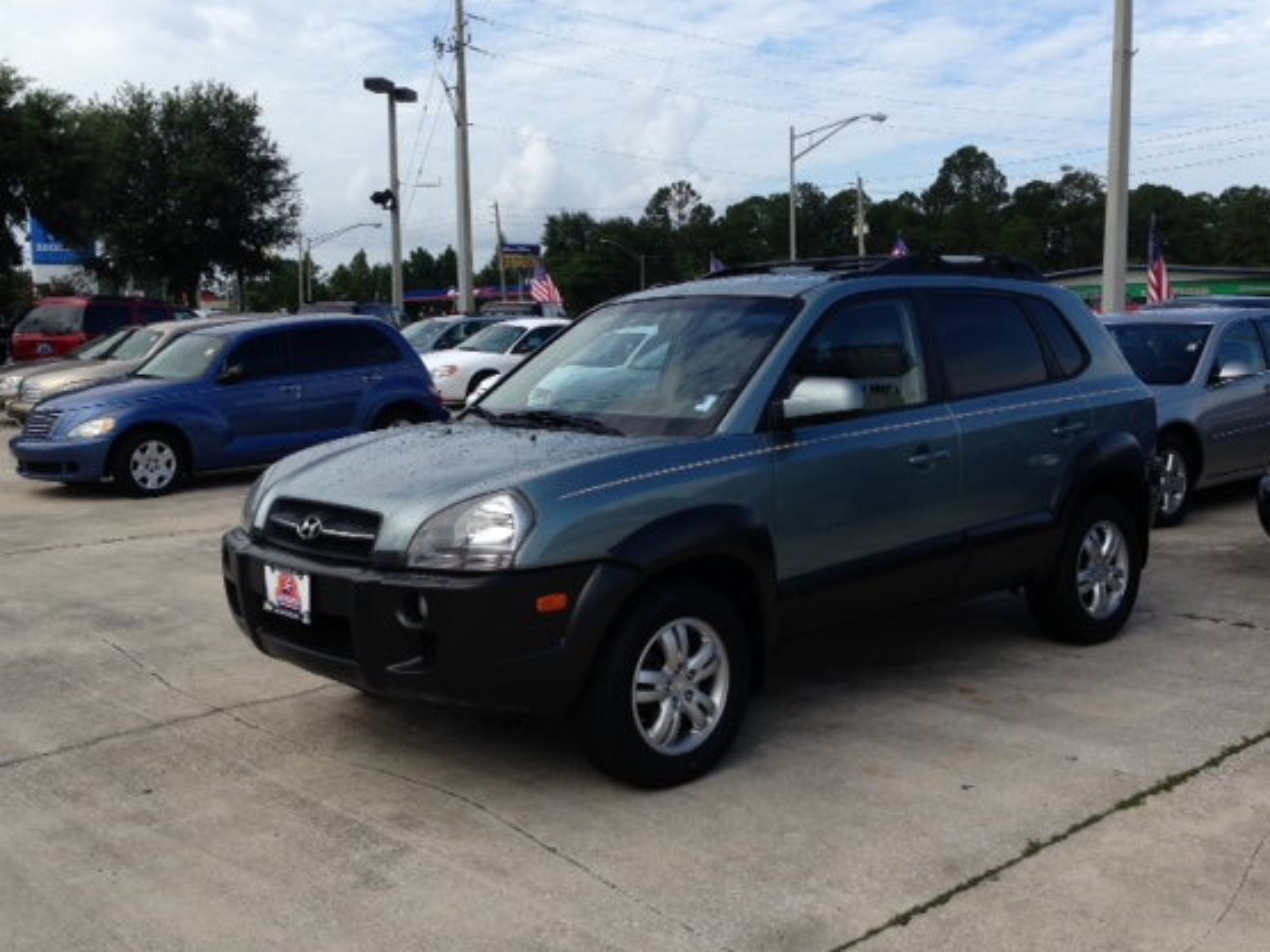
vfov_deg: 37.7
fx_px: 1394
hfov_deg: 49.0
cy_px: 463
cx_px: 621
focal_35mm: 38
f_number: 2.4
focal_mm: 4.13
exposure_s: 1/937
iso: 50
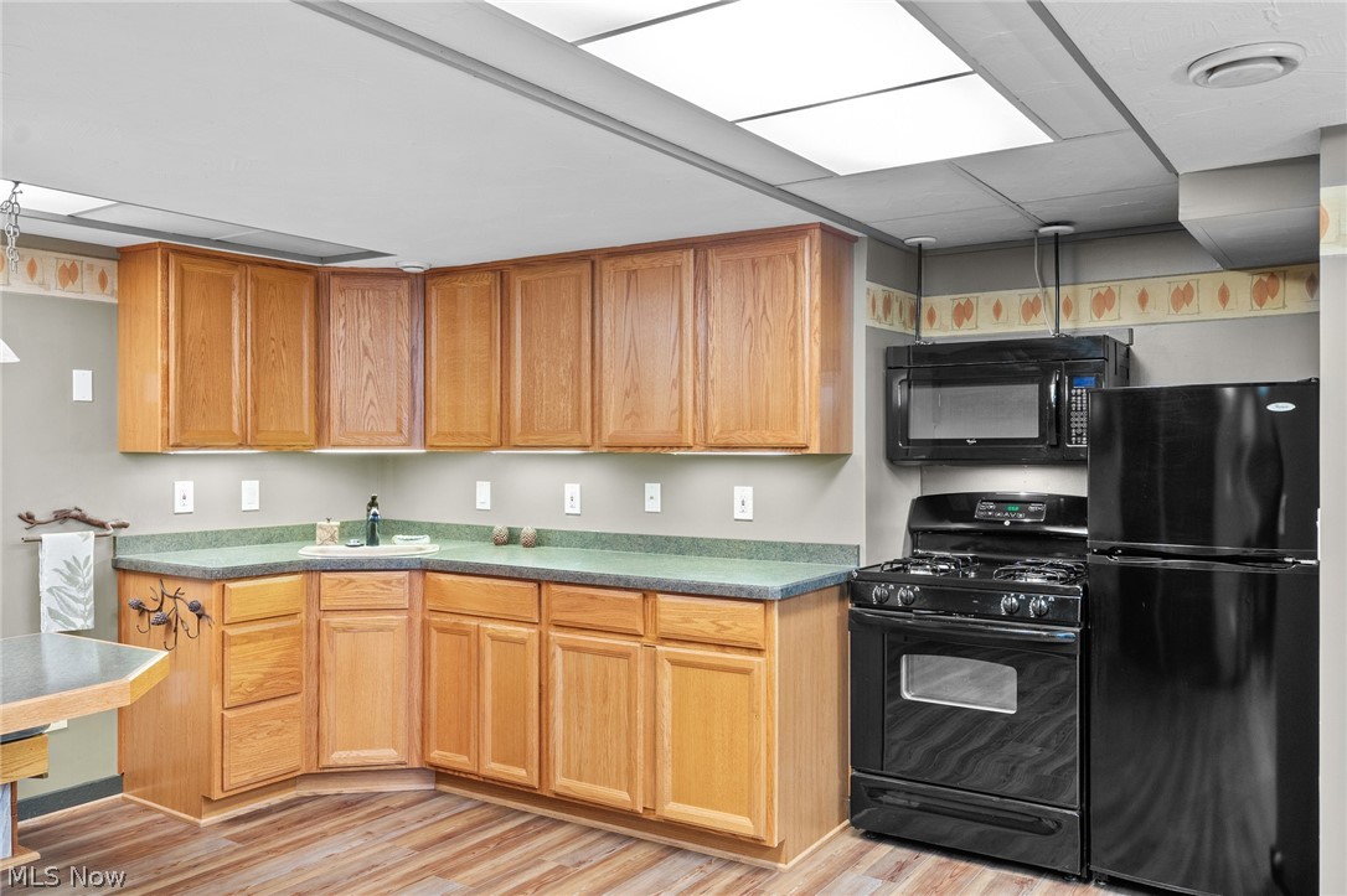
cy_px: 448
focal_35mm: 27
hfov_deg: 67.4
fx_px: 1010
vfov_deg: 47.9
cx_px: 674
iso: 250
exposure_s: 2
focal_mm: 18
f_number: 9
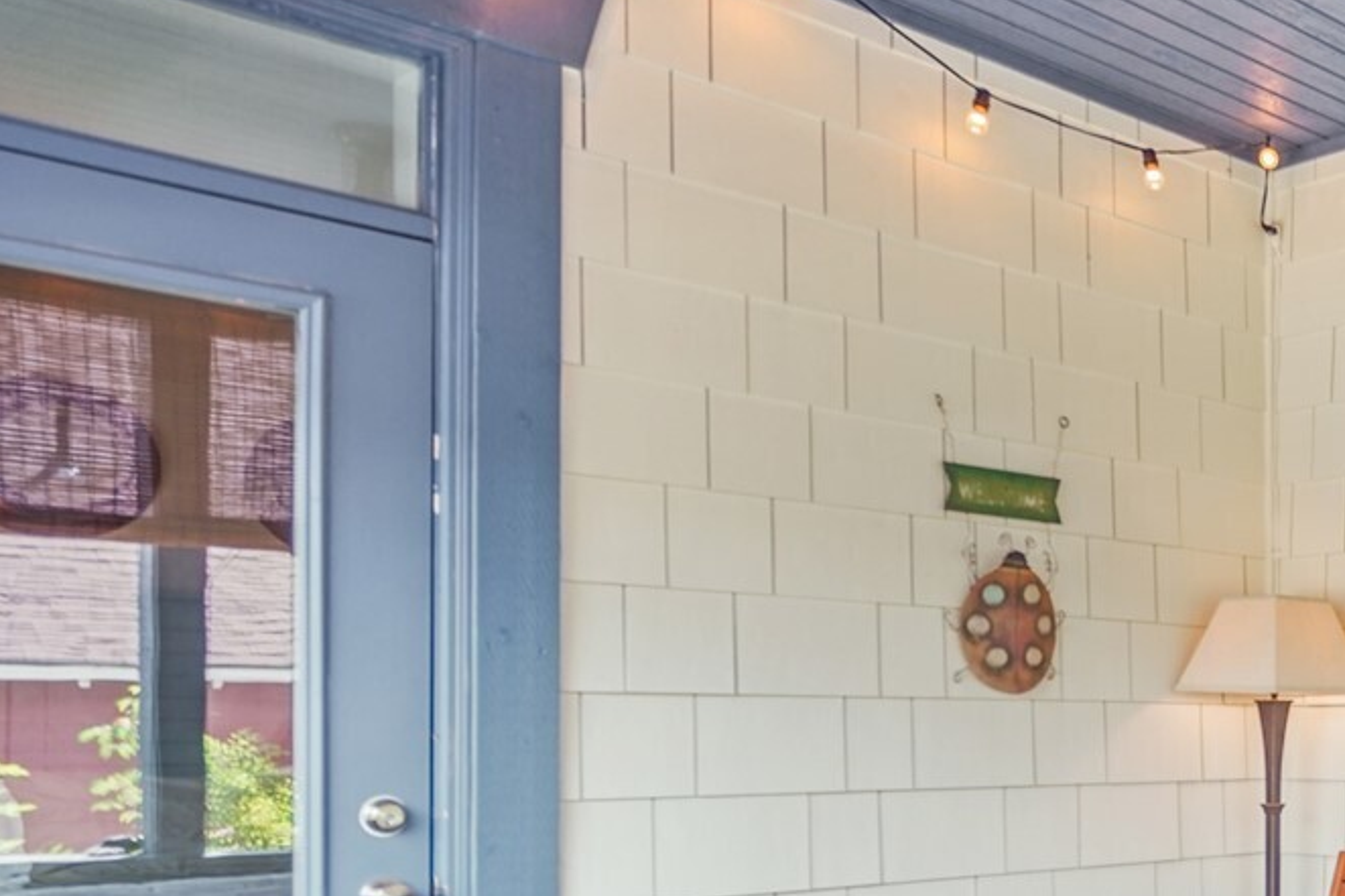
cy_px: 702
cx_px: 1578
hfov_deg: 37.2
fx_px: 1531
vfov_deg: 31.8
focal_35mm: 41
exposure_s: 1/50
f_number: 4
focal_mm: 16
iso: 500
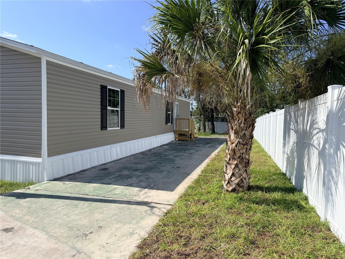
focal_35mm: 24
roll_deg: -1.1
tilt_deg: -1.7
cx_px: 172
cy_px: 130
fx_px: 239
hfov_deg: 71.6
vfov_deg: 56.8
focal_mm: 6.76
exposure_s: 1/5319
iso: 80
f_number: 1.78
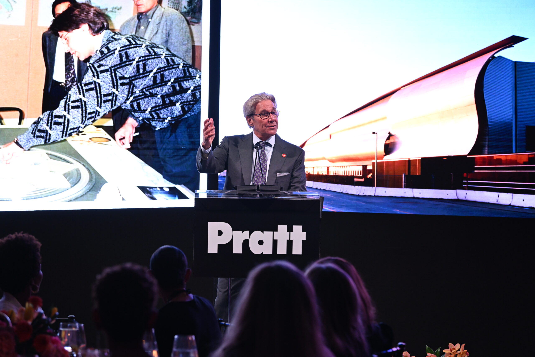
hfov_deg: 21.5
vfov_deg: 14.4
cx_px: 268
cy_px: 178
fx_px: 1412
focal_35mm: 95
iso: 1250
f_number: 4
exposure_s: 1/160
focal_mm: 95
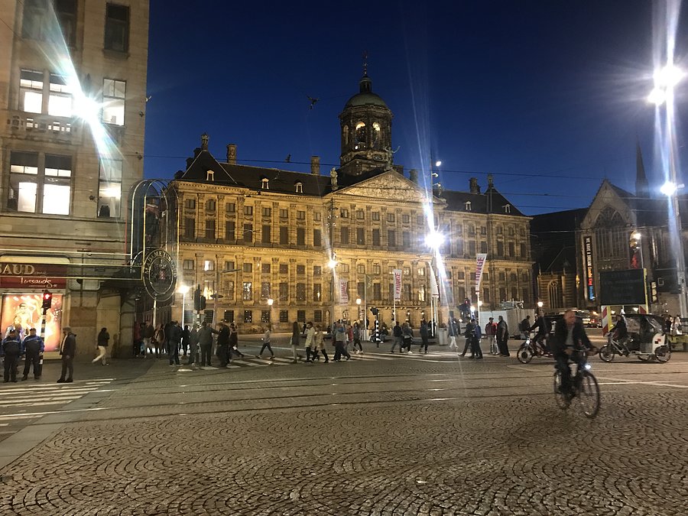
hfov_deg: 63.4
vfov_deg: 49.7
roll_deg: +0.4
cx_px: 344
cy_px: 258
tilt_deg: +6.6
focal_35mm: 28
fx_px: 557
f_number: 1.8
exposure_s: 1/6
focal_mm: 3.99
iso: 100
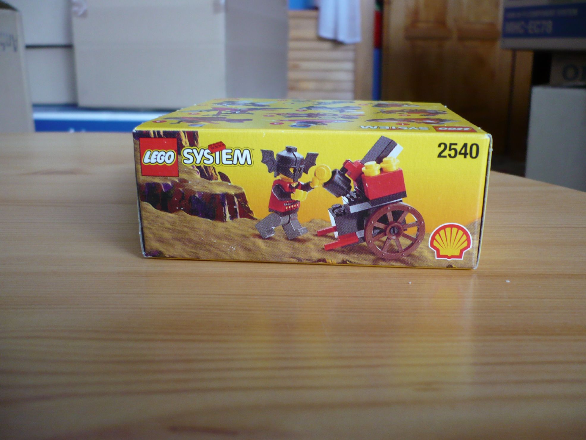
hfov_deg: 52.6
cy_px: 220
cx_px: 293
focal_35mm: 35
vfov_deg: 40.7
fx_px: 592
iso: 160
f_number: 2.8
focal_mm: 5.8
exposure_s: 1/30
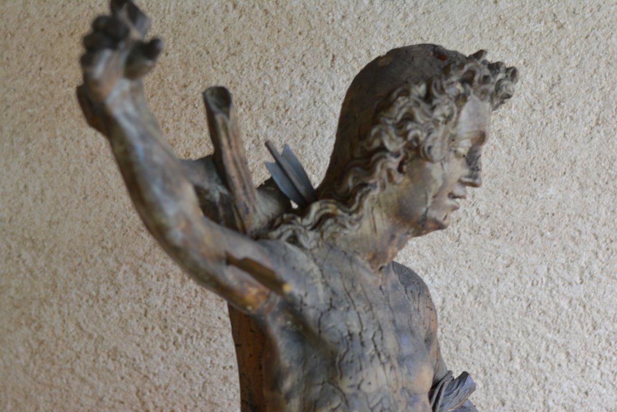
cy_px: 206
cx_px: 308
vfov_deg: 18.2
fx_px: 1285
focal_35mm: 75
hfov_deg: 27.0
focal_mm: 50
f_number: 3.2
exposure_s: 1/40
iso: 100
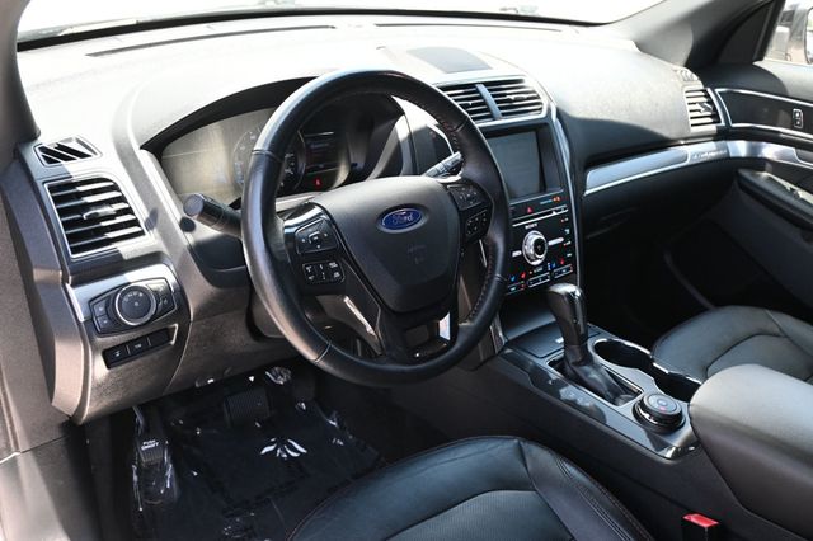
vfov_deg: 41.7
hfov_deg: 59.5
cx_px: 406
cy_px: 270
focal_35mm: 32
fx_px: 711
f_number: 4
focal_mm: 21
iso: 560
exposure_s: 1/125
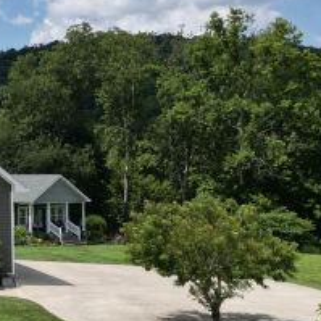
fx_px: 745
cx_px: -185
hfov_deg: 20.2
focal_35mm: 71
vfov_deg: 24.3
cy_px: 137
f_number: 1.7
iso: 120
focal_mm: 6.72
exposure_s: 1/4000
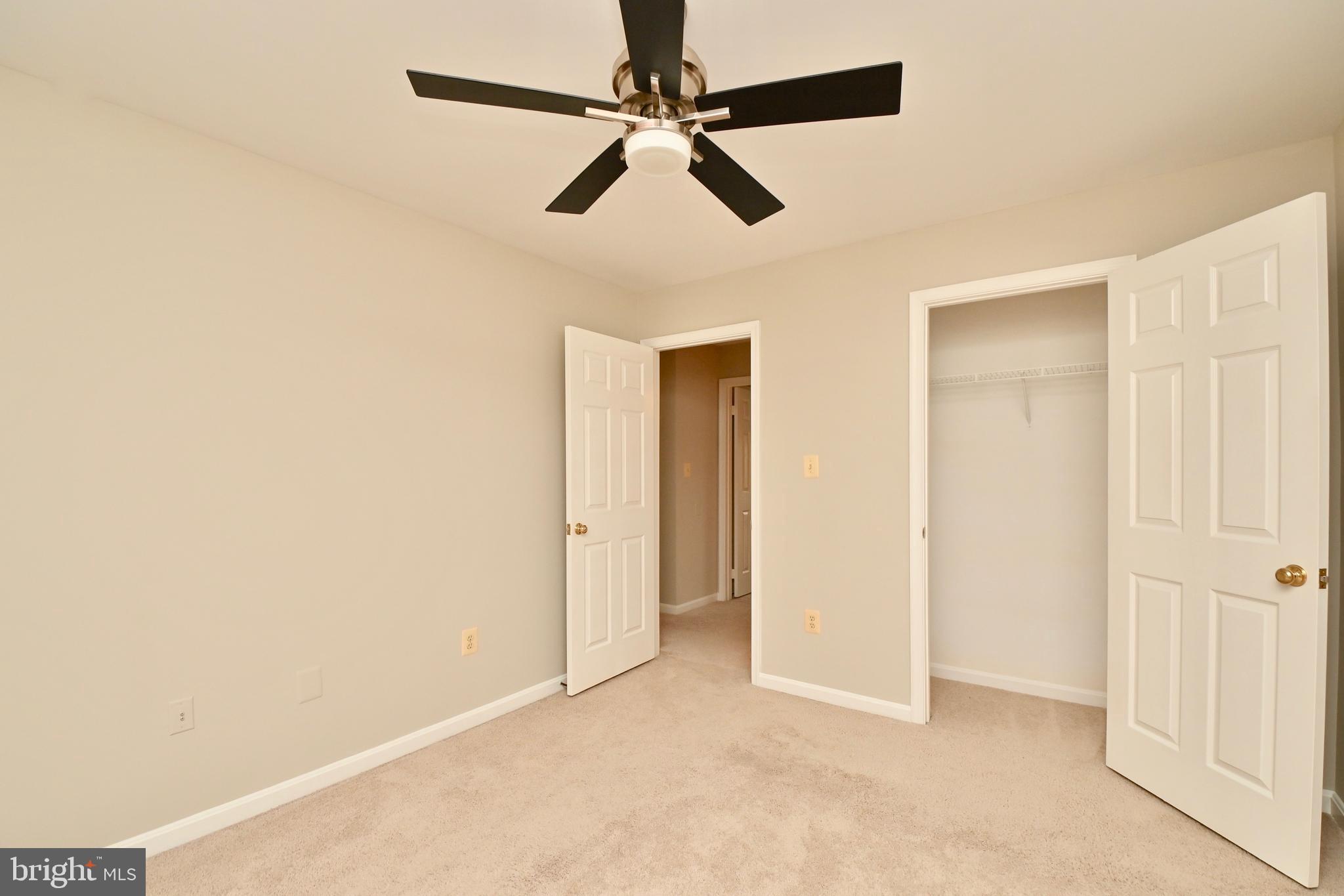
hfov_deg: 100.4
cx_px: 672
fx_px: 560
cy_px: 448
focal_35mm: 15
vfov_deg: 77.3
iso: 200
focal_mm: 10
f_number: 7.1
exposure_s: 1/40
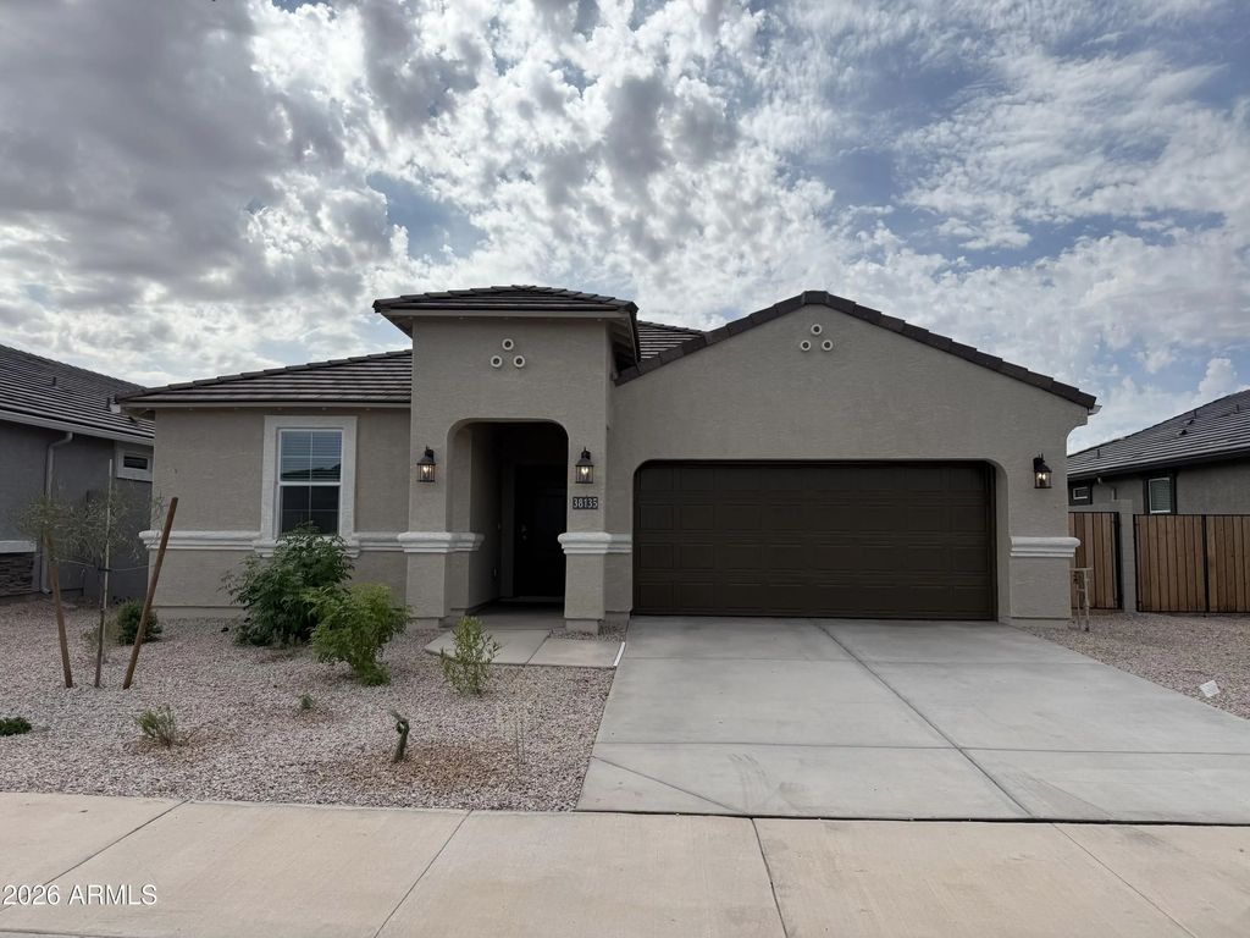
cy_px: 469
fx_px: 867
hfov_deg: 71.6
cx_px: 625
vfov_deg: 56.8
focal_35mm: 24
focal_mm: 6.76
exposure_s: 1/11905
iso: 80
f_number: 1.78
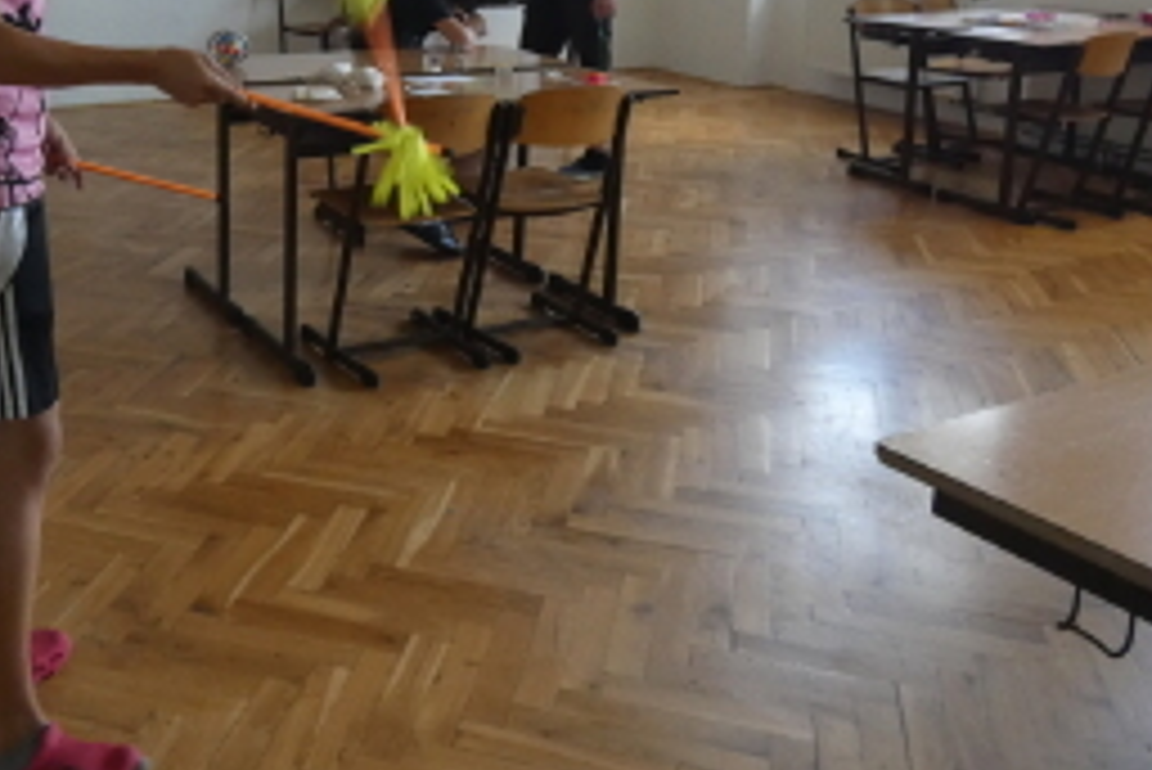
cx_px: 328
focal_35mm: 39
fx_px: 1249
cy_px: 81
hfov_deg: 48.1
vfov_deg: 32.6
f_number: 2.8
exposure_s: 1/60
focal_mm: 3.6
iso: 320
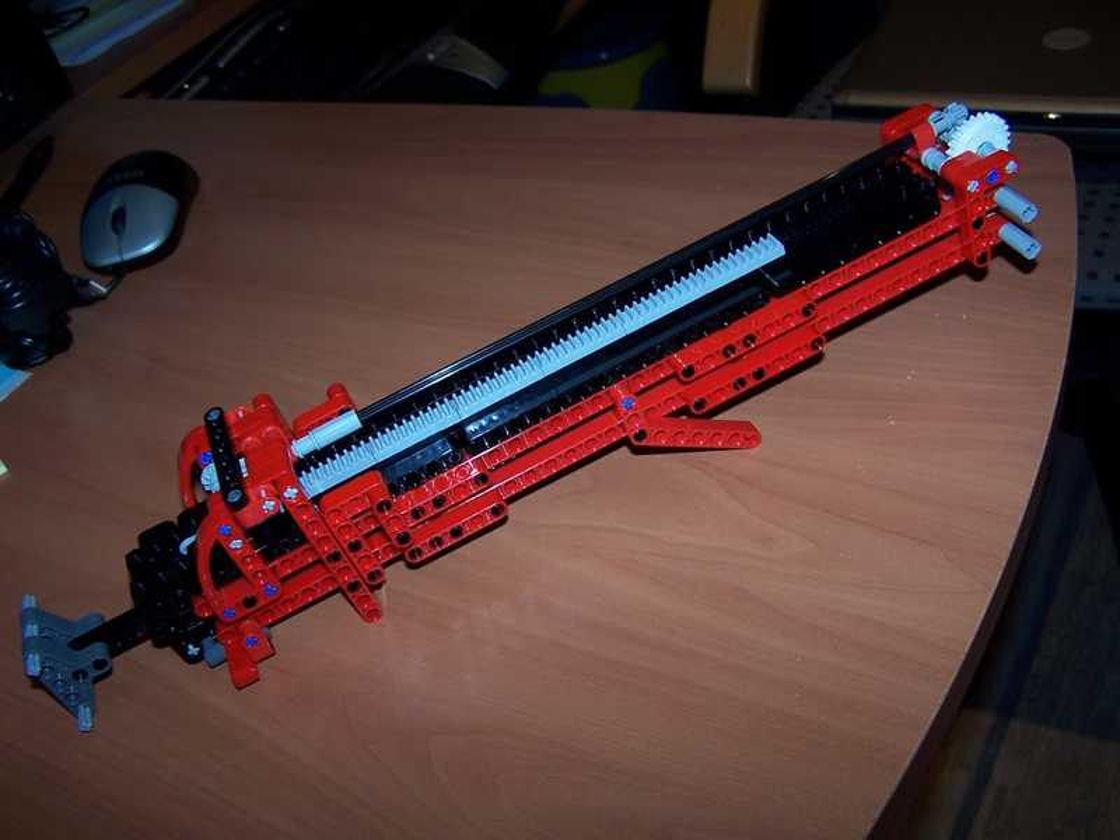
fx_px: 1229
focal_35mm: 38
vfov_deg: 37.7
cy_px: 420
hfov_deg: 49.0
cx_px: 560
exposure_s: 1/60
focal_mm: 6.3
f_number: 2.8
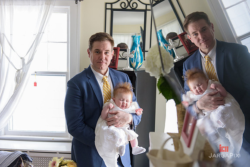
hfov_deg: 41.1
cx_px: 125
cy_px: 84
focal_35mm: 48
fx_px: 333
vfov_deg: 28.1
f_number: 3.2
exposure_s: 1/125
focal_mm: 48
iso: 1600
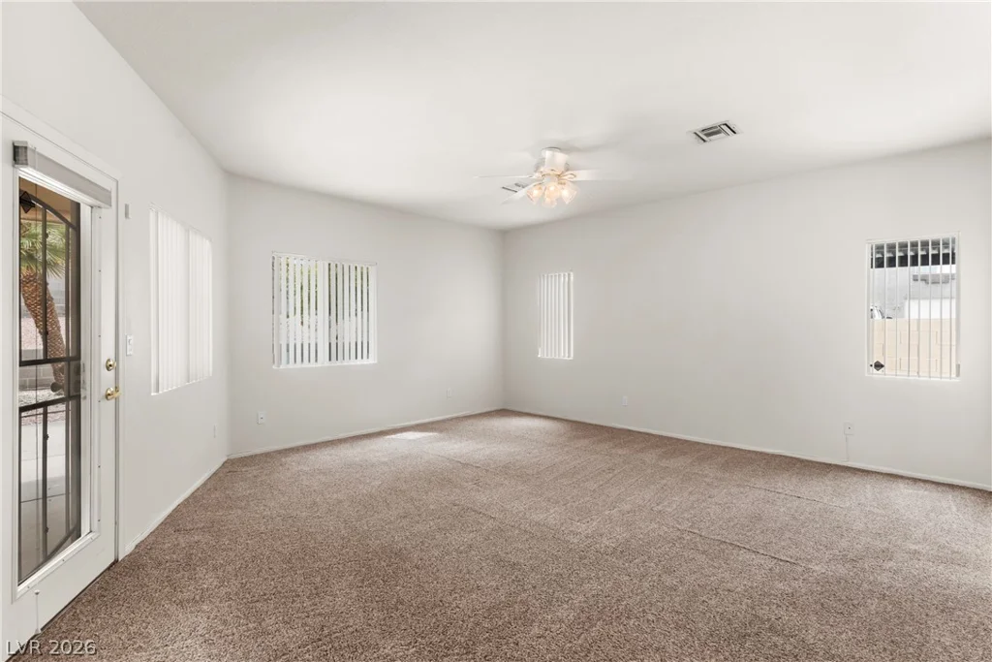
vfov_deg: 70.5
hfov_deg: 93.3
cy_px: 331
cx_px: 496
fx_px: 468
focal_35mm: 17
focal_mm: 17
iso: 400
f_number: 8
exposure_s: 1/13
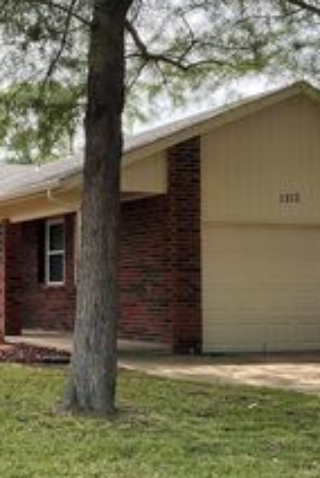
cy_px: 224
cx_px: 14
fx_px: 944
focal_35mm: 71
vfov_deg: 28.4
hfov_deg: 18.8
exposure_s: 1/491
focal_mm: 3
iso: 16
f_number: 1.8
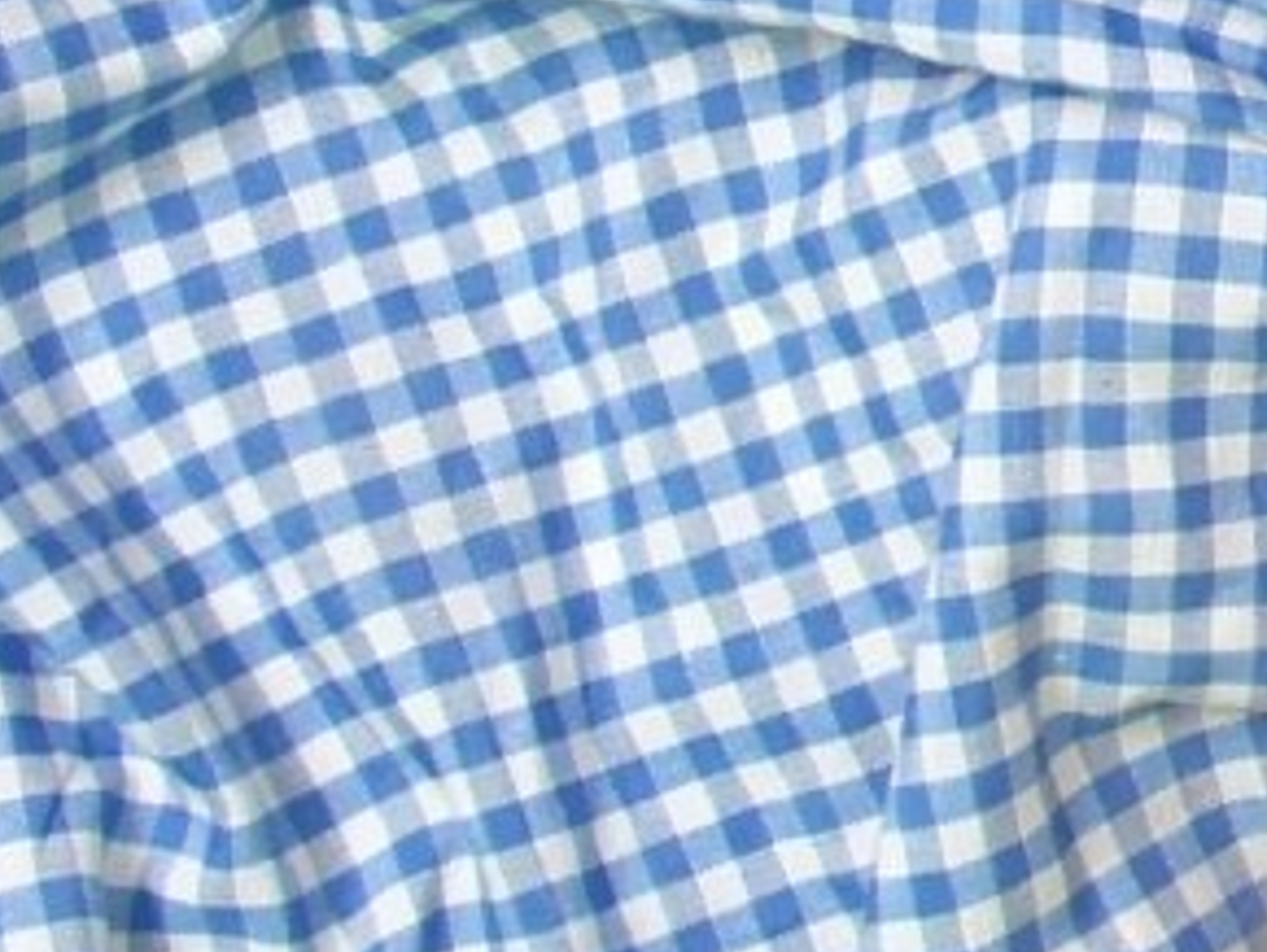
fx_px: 10330
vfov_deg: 5.3
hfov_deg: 6.6
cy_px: -148
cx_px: 3124
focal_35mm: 282
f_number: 9
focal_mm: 20
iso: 200
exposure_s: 1/100
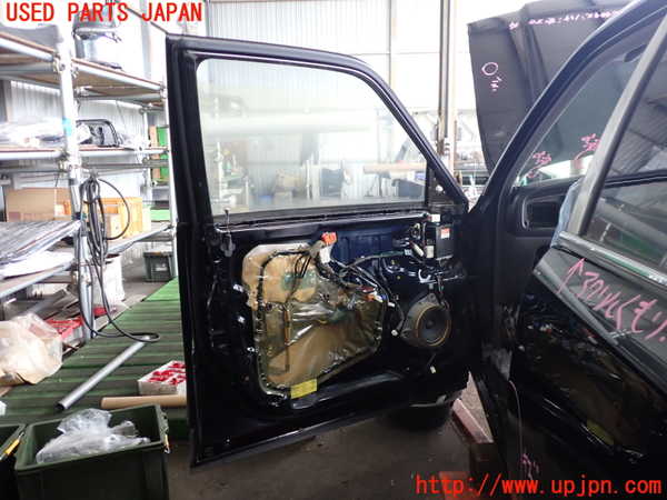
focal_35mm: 30
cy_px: 250
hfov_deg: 60.0
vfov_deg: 46.8
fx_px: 578
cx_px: 334
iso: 200
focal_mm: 5.4
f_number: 2.3
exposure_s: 1/80
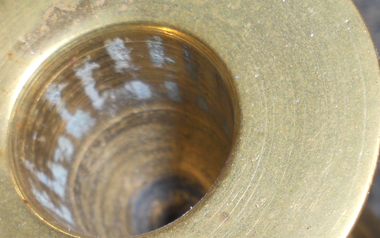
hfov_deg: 24.1
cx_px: 56
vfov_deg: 15.2
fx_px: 870
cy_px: 258
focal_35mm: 84
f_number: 8.8
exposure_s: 1/25
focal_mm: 5.8
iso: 80
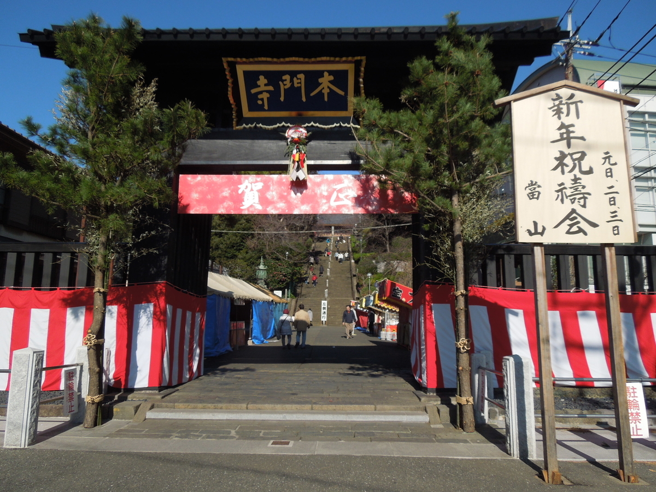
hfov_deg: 69.4
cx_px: 328
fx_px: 474
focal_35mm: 25
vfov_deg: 54.9
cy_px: 246
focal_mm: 4.5
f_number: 6.6
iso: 100
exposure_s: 1/400
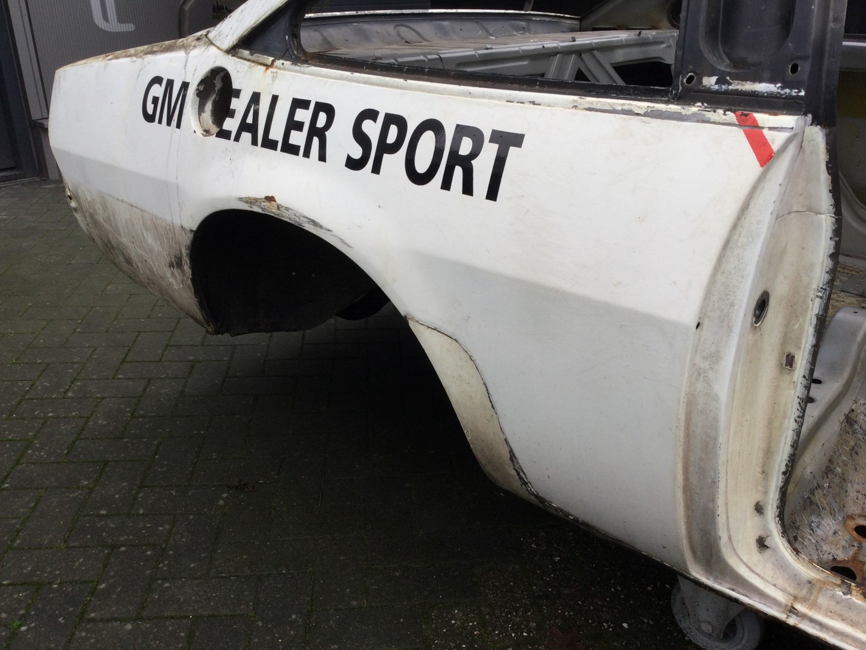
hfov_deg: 58.4
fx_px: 776
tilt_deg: -24.0
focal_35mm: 31
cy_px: 325
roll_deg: -1.3
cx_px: 433
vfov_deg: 45.4
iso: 25
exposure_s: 1/100
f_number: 2.4
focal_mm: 3.3
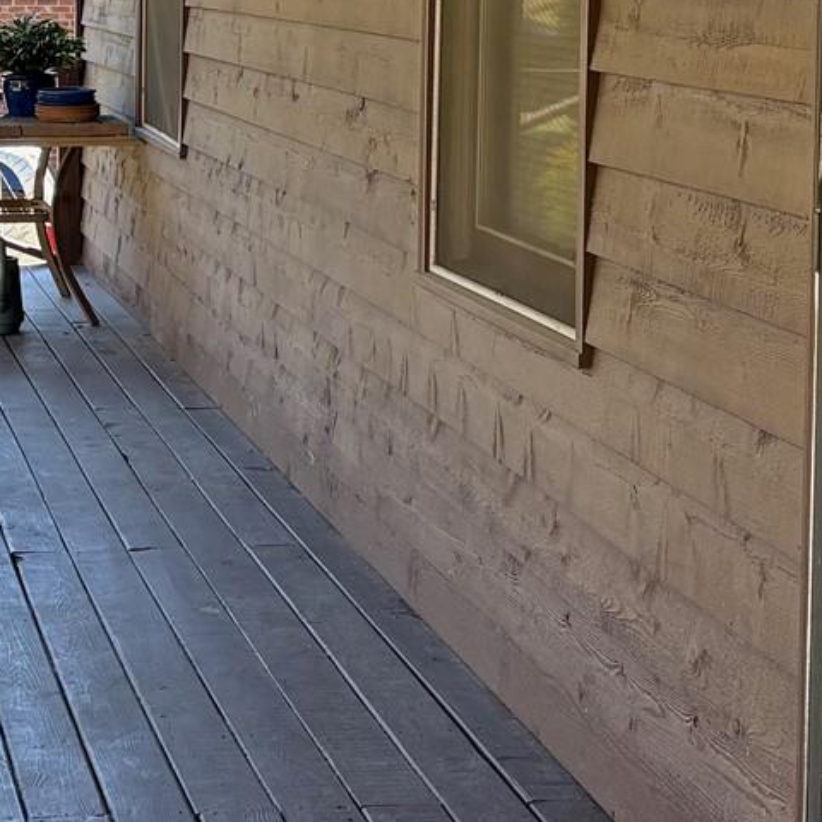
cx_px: -15
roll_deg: -0.1
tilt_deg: -2.6
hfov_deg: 17.3
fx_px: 2633
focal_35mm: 98
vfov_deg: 17.4
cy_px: 46
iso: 64
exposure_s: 1/273
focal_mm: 5.96
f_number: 1.6
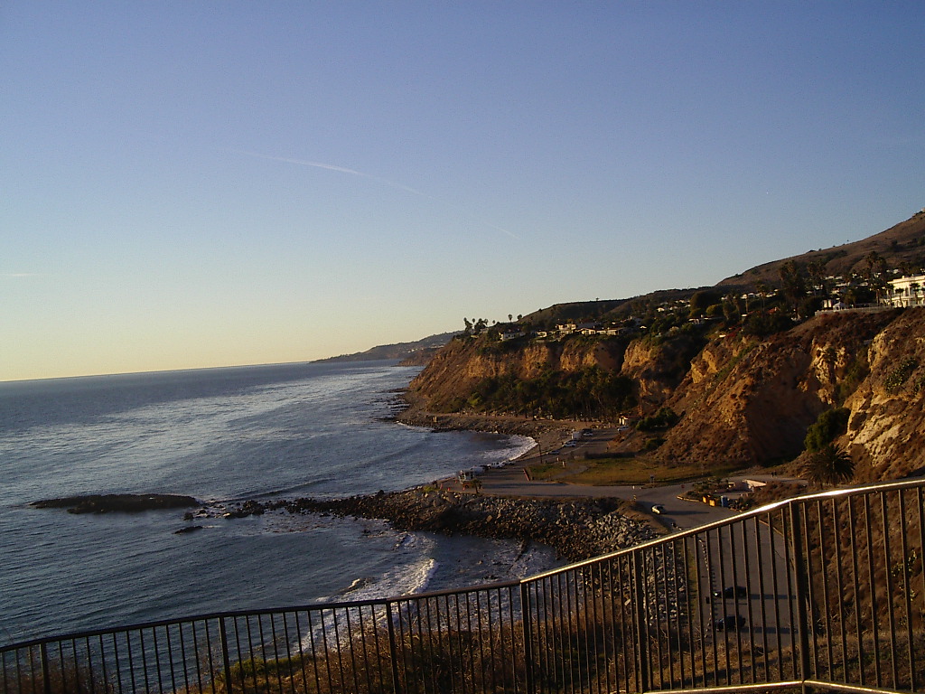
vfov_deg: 37.7
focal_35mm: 38
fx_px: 1015
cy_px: 347
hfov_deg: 49.0
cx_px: 462
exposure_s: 1/320
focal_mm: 5.8
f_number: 4.8
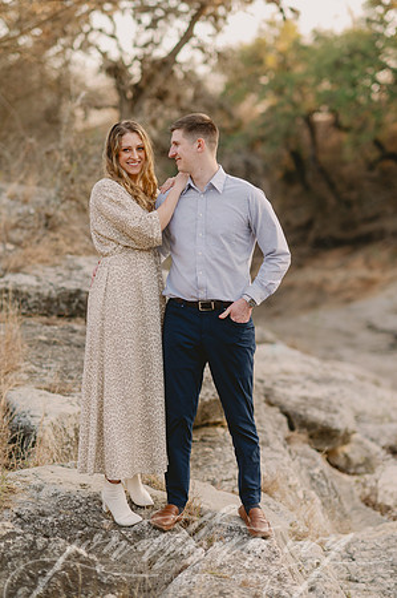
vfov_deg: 23.9
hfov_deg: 16.0
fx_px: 1409
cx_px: 198
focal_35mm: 85
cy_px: 299
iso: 100
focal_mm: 85
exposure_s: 1/250
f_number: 2
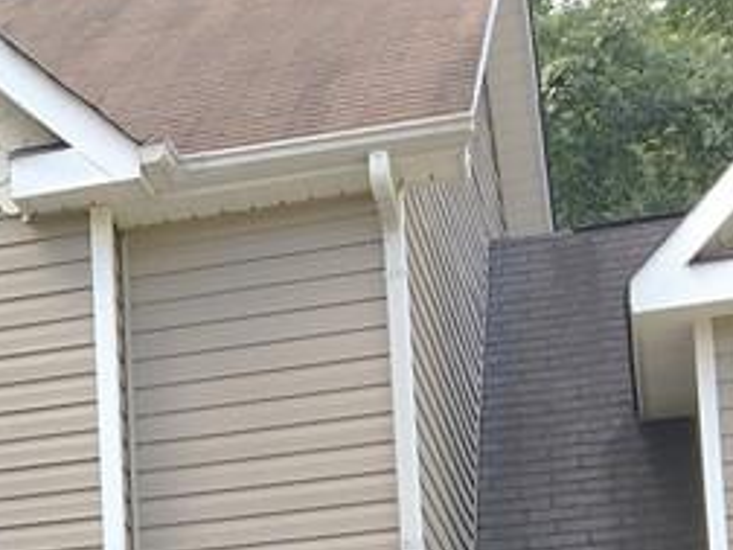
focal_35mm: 118
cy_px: 760
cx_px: -288
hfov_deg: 15.7
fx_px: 2499
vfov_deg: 12.1
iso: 25
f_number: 2.2
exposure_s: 1/166
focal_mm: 4.15
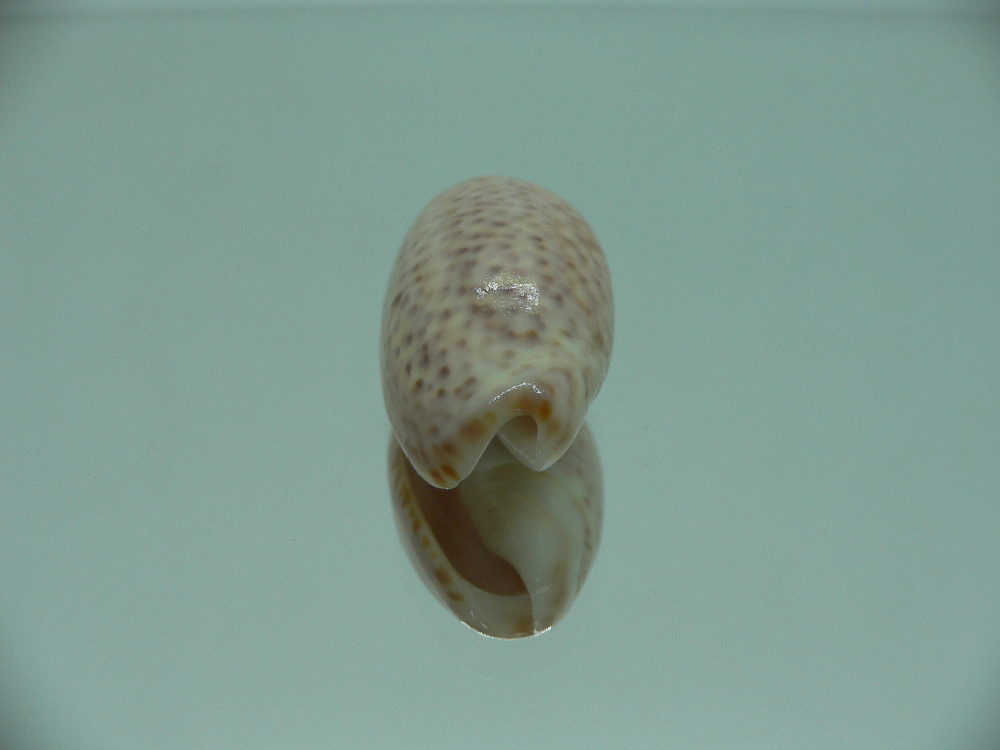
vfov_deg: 40.7
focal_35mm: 35
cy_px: 375
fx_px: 1011
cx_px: 500
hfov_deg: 52.6
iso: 80
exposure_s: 1/80
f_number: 2.8
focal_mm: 4.6
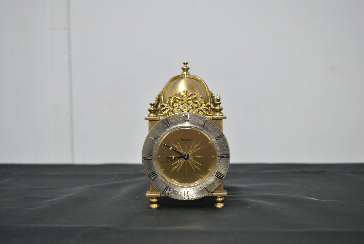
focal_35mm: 39
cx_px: 182
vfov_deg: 34.3
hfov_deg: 49.5
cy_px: 122
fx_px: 395
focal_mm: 26
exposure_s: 1/13
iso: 200
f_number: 4.2
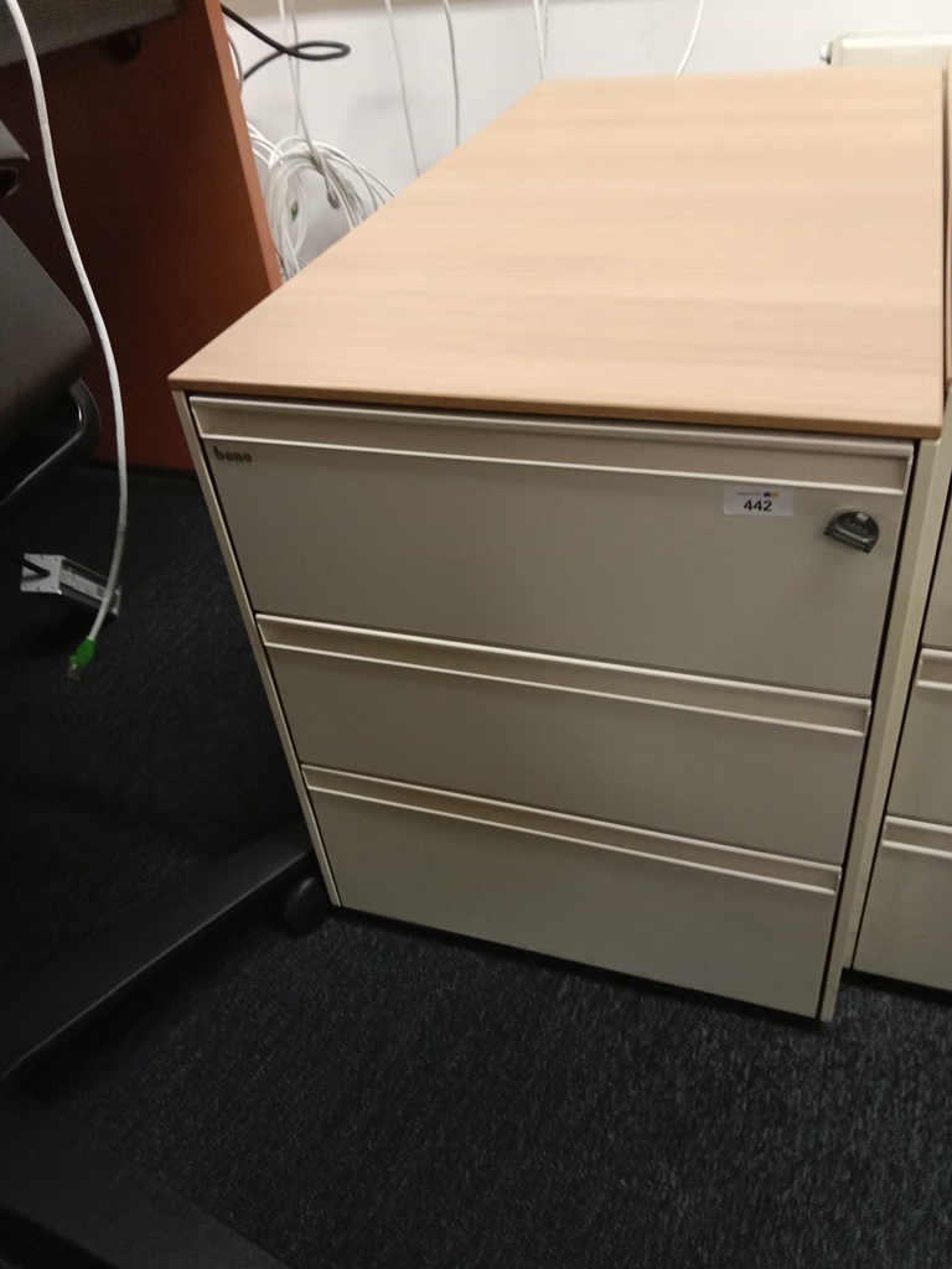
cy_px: 634
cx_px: 476
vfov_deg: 65.3
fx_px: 990
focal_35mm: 27
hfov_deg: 51.4
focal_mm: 3.65
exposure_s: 1/20
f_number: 2.2
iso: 687
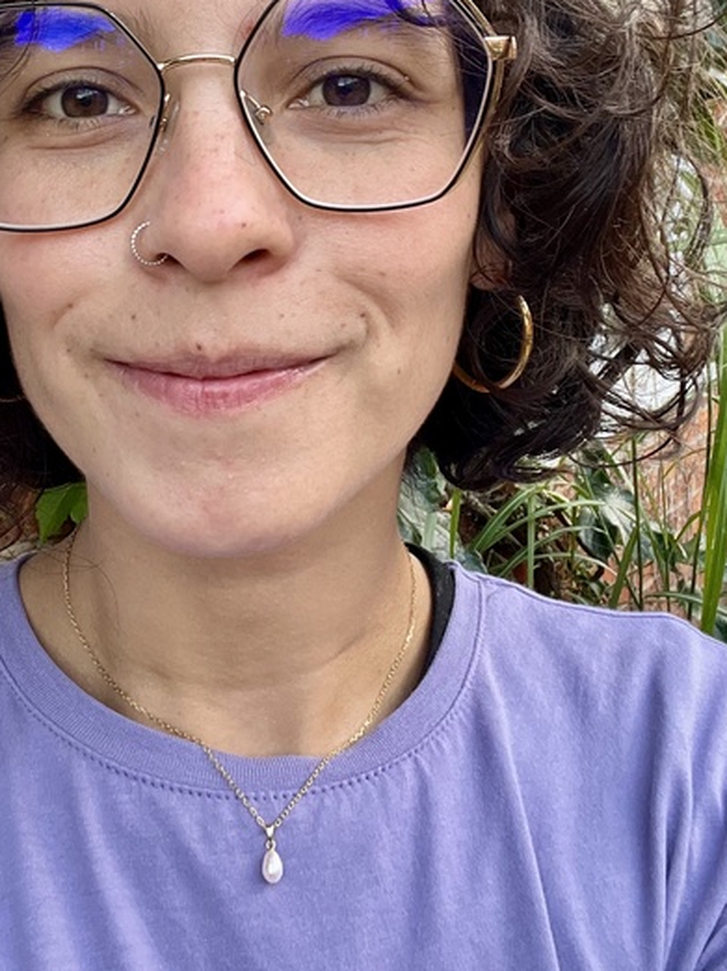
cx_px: 257
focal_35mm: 46
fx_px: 1289
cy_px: 247
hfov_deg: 31.3
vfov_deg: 40.2
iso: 100
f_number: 2.2
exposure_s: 1/103
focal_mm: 2.71
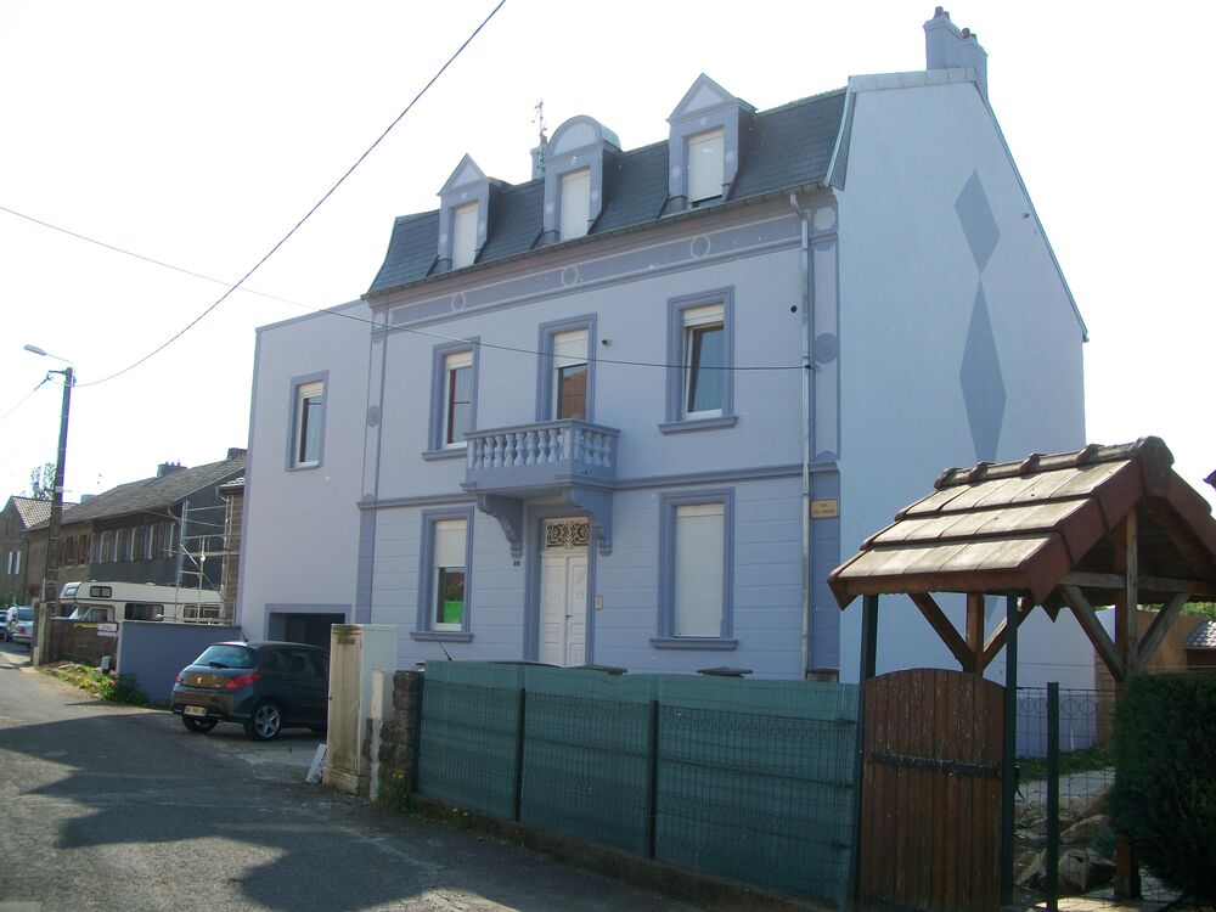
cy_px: 456
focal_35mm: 35
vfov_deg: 40.7
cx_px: 608
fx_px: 1229
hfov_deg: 52.6
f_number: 3.1
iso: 80
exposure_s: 1/640
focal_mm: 6.3
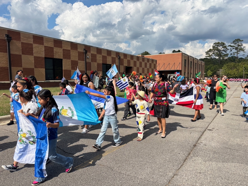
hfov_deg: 67.3
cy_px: 93
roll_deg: -1.2
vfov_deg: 53.1
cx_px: 124
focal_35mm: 26
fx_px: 186
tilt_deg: -3.7
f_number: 1.6
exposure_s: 1/4082
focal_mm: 5.96
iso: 50
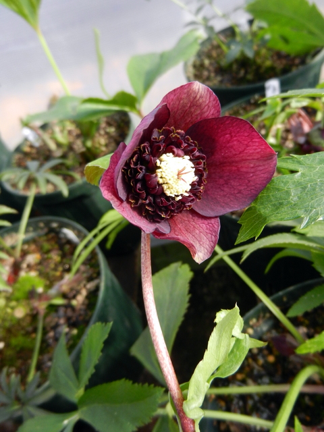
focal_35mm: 25
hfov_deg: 54.9
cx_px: 162
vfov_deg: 69.4
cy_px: 216
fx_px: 312
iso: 200
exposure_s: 1/250
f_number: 3.5
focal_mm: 4.5
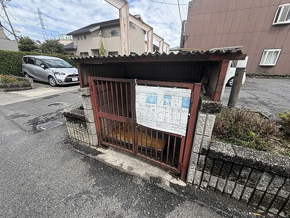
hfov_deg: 102.1
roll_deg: +0.2
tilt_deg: -20.4
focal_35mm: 14
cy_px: 109
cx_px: 145
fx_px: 117
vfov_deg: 85.7
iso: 40
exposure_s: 1/770
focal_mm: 2.22
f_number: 2.2
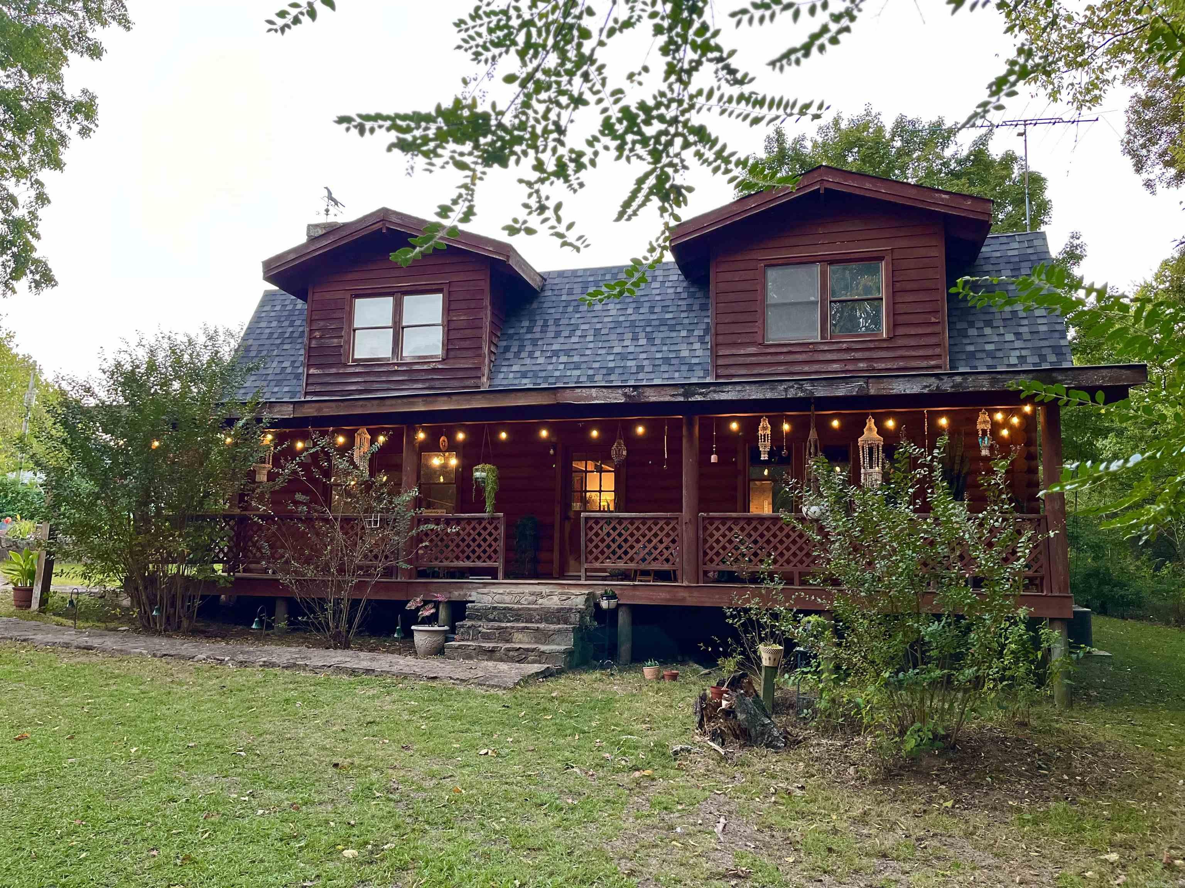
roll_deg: -1.1
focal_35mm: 26
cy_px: 444
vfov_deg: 53.1
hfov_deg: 67.3
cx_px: 592
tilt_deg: +6.7
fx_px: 890
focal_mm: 5.1
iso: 200
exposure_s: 1/60
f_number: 1.6
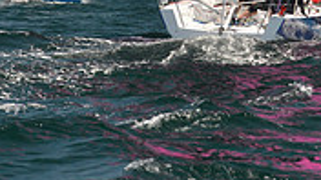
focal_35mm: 318
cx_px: 249
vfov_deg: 3.7
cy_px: -316
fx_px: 2707
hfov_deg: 6.8
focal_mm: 92
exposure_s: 1/800
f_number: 6.3
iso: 400
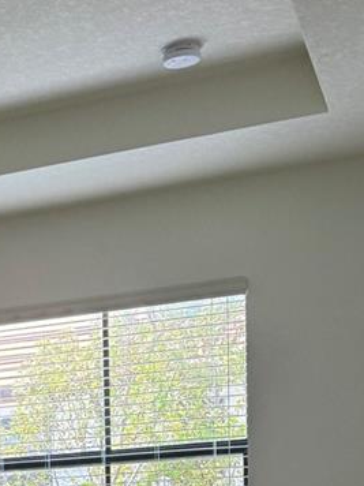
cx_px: -123
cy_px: 657
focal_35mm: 81
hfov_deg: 17.0
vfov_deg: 21.5
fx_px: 1136
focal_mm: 6.76
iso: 160
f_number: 1.78
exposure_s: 1/120
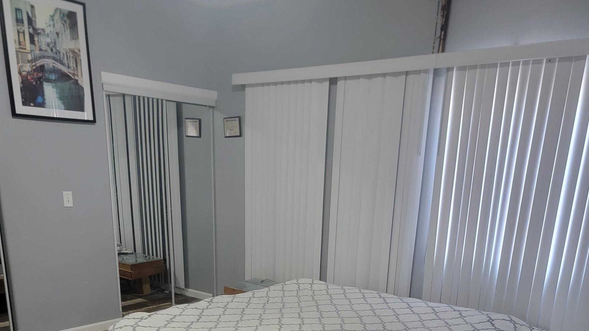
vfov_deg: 31.2
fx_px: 547
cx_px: 295
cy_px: 330
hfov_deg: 56.6
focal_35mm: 35
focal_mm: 6.7
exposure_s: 1/30
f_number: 1.8
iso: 640
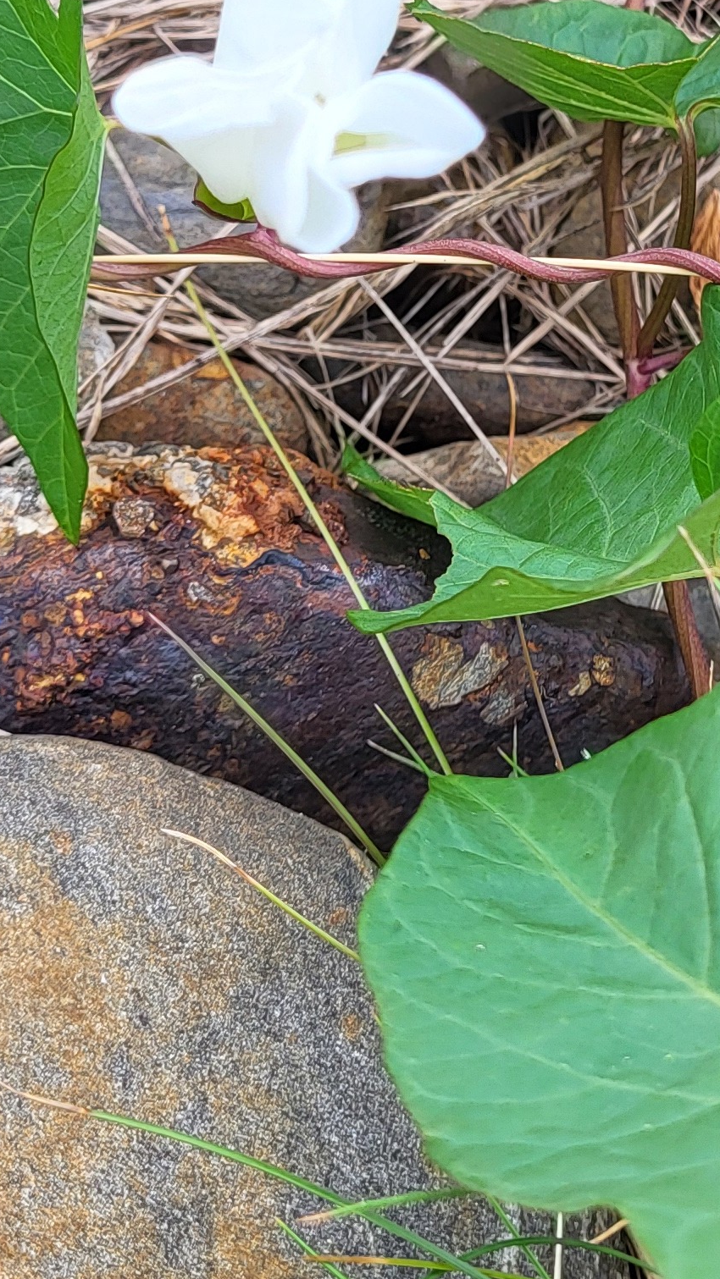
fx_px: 2545
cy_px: 363
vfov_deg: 27.9
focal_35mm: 75
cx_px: 800
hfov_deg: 15.6
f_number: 1.8
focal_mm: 5.4
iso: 40
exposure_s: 1/252
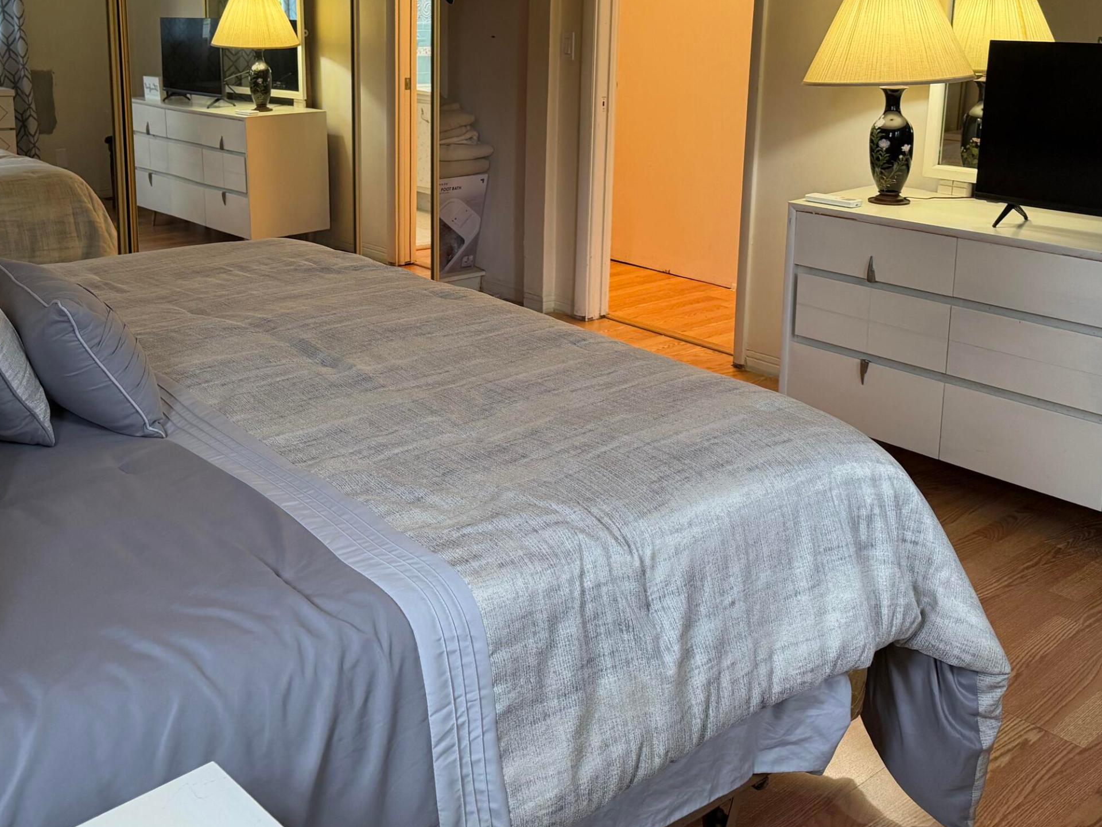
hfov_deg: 51.1
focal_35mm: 36
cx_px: 455
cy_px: 222
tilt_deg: -11.2
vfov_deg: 38.8
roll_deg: +0.0
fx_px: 1146
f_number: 1.78
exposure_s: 1/120
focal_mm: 6.76
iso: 320
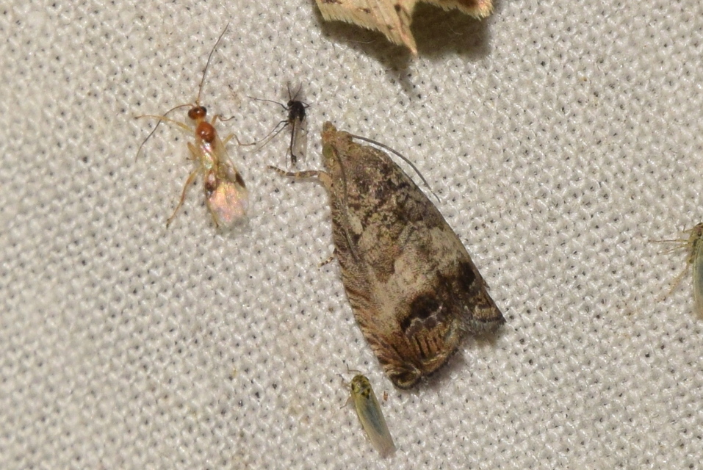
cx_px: 352
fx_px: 4104
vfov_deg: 6.6
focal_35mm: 210
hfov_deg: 9.8
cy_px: 235
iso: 400
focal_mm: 140
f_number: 14
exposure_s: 1/200
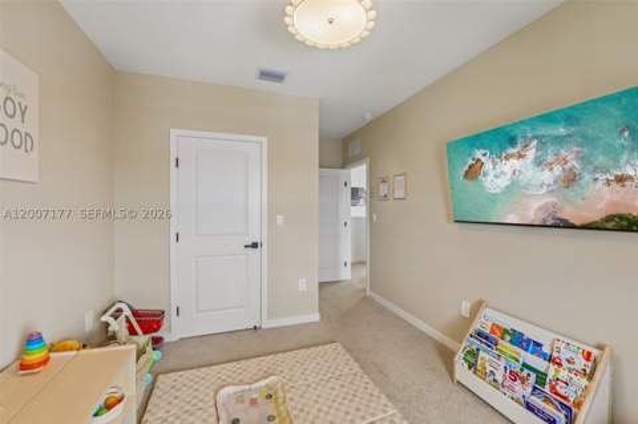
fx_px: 248
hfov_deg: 104.3
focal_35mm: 14
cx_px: 319
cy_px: 212
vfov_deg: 81.1
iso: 200
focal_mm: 14
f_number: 9
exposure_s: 1/8
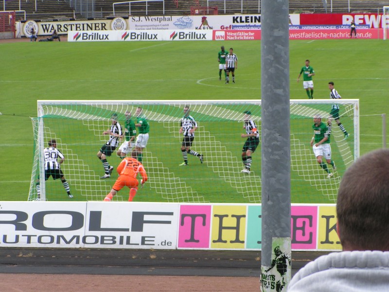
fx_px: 1933
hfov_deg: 11.5
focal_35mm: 172
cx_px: 194
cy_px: 146
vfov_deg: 8.6
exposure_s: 1/400
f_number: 5.6
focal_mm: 26.3
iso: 50
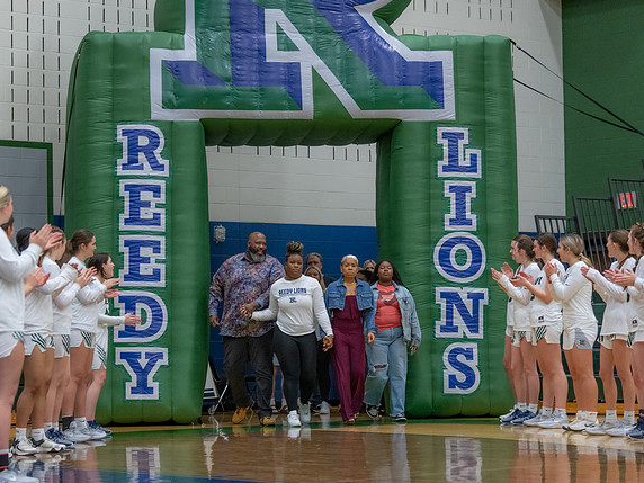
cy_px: 276
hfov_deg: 20.8
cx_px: 225
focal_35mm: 94
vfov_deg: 15.7
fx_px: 1749
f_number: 2.8
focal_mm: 70
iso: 2000
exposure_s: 1/400
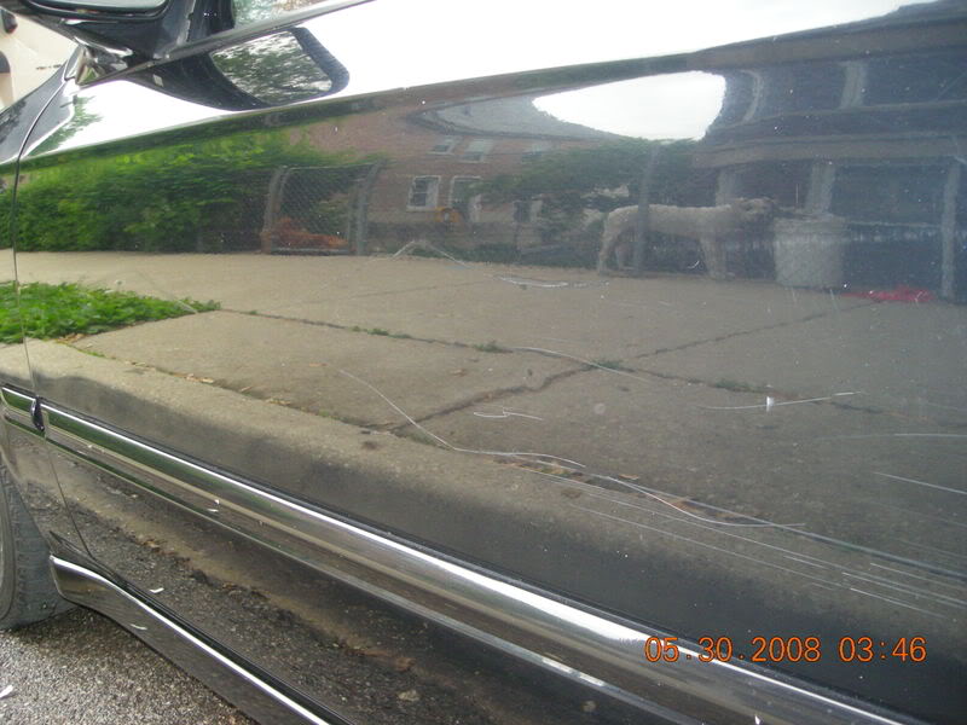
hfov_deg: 52.6
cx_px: 484
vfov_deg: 40.7
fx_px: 978
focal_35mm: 35
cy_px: 362
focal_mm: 5.7
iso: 218
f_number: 2.8
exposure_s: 1/60.1
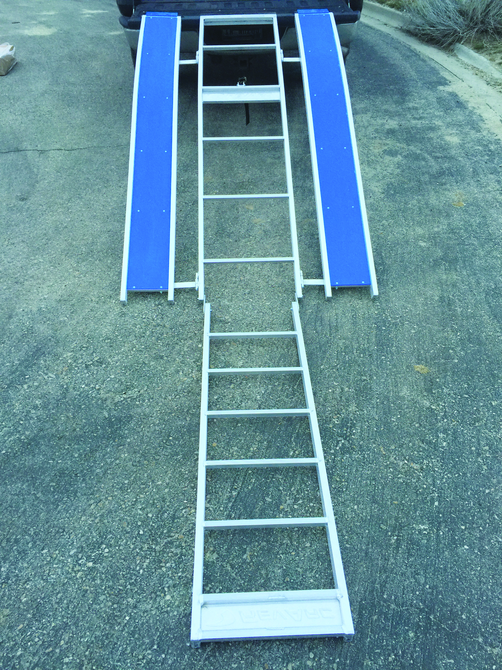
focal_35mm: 29
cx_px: 251
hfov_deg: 48.2
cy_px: 335
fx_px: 561
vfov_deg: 61.7
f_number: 2.2
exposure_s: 1/40
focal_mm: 4.15
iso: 32
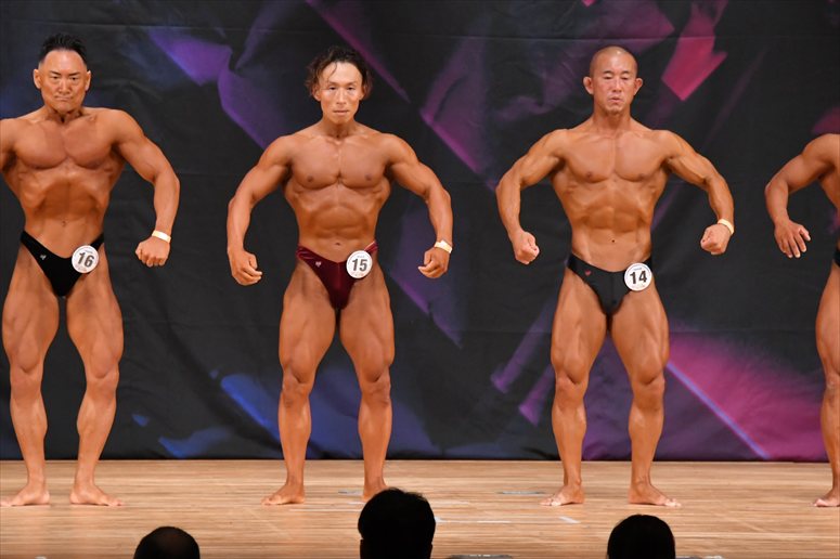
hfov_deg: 7.2
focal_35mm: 285
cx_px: 420
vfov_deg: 4.8
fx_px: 6647
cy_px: 280
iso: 5600
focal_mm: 190
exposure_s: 1/400
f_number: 5.6
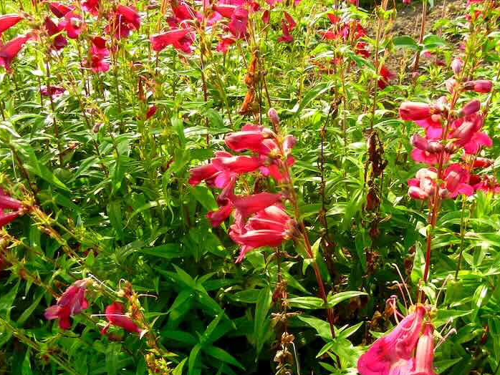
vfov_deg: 32.9
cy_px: 195
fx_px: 636
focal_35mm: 44
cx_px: 316
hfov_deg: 42.6
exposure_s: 1/244
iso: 160
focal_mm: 5.4
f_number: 3.5
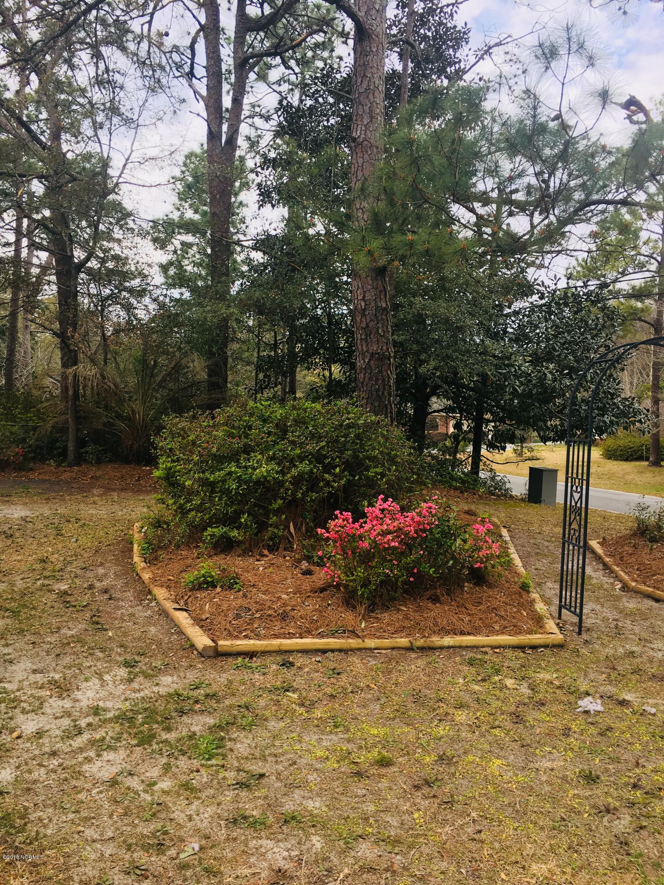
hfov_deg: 48.2
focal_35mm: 29
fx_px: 742
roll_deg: -1.8
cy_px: 442
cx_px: 332
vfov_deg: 61.7
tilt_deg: -4.4
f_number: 2.2
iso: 25
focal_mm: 4.15
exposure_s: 1/411
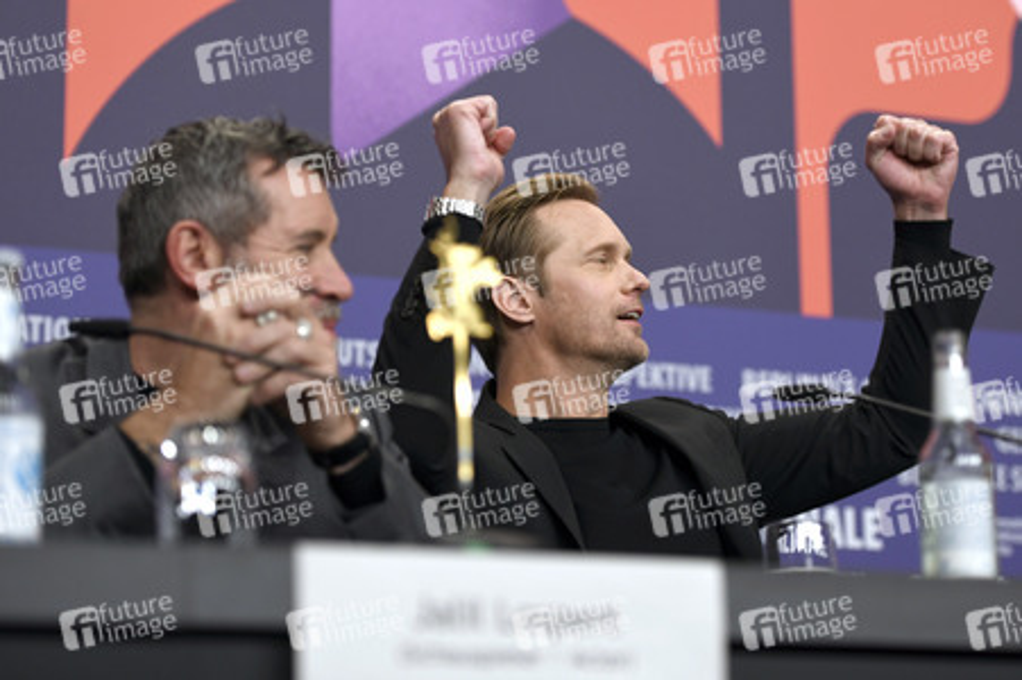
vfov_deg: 14.8
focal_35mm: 92
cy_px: 340
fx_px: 2610
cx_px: 511
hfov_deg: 22.2
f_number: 3.2
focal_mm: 92
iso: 1000
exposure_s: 1/320
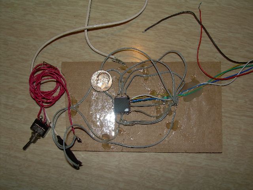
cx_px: 126
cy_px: 95
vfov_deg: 37.7
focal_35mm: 38
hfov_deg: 49.0
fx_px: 278
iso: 50
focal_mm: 6.3
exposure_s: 1/60
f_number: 2.8
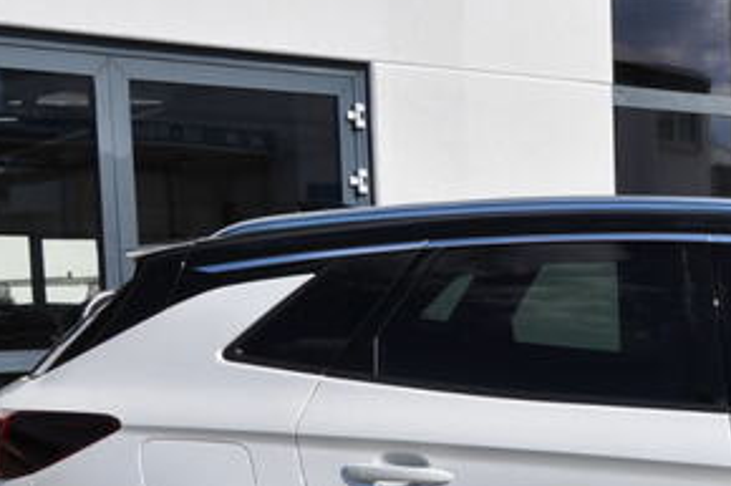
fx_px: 1847
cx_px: 832
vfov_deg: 14.8
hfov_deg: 21.1
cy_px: 489
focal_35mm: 91
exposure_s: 1/400
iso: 200
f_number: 10
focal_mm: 22
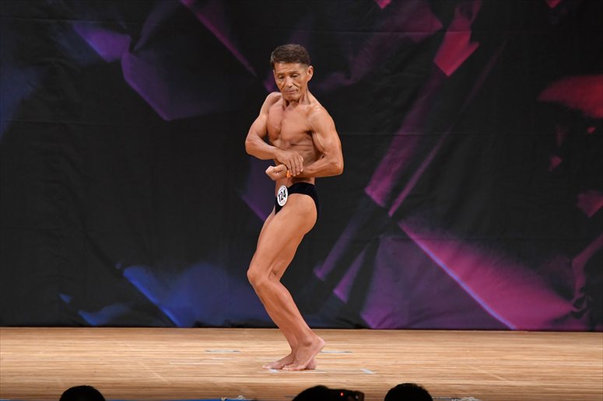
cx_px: 302
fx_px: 4520
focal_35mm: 270
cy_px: 200
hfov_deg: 7.6
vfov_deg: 5.1
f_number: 5.6
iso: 3200
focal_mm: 180
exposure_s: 1/400
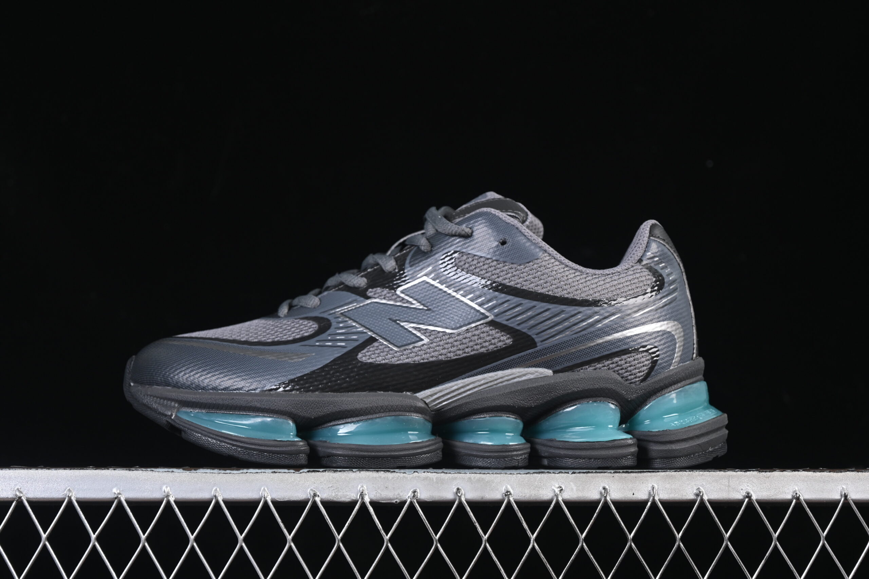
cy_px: 290
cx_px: 434
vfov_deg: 18.2
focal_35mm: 75
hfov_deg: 27.0
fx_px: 1810
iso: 160
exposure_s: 1/60
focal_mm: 50
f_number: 6.3
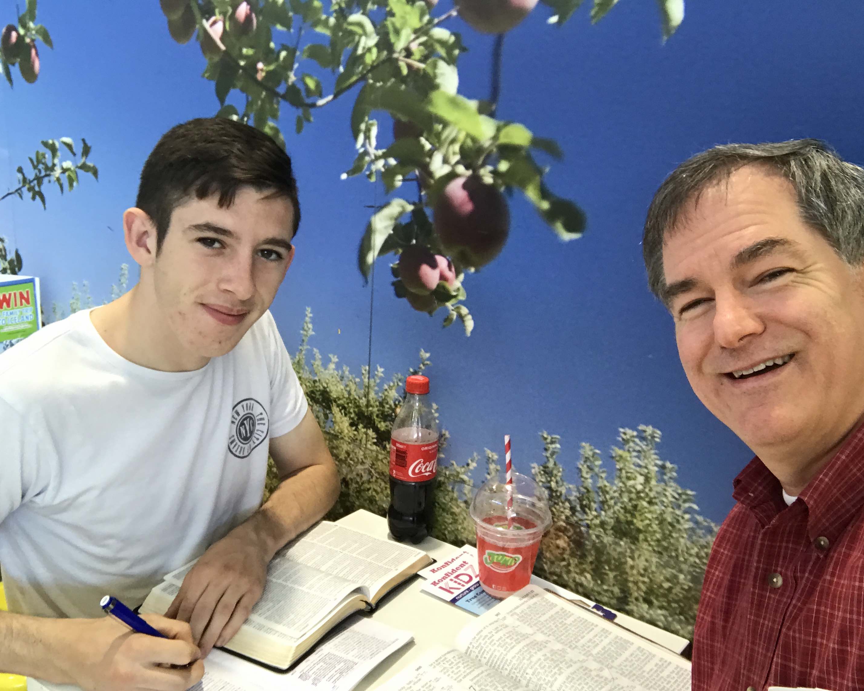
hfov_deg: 52.8
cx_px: 459
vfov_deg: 43.4
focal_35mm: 34
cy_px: 353
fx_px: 869
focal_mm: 2.87
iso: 64
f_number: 2.2
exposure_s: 1/33
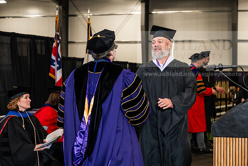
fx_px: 482
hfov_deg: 28.8
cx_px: 124
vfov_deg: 19.5
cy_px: 83
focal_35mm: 70
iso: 1250
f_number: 4.5
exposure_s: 1/200
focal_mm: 70
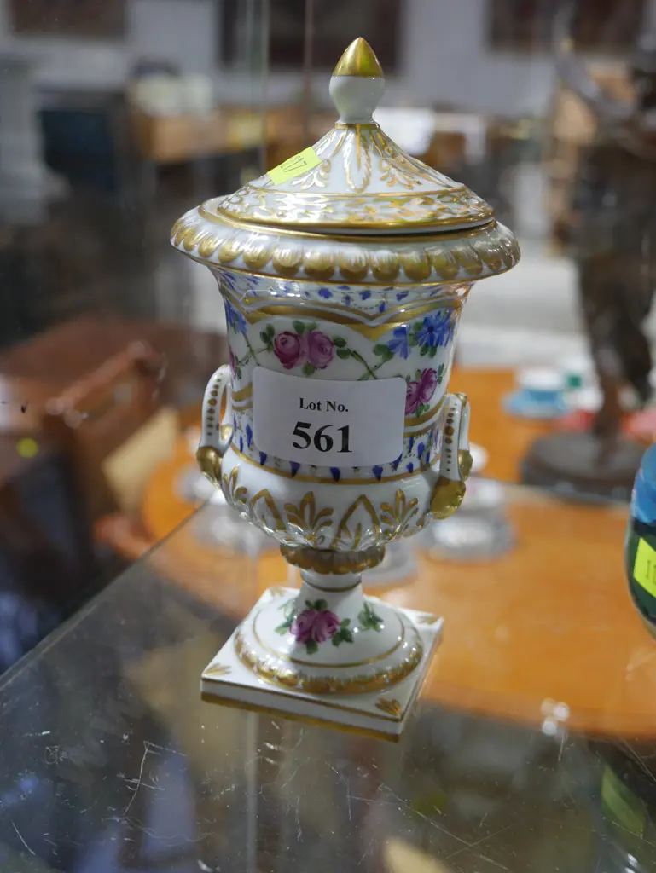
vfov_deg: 42.9
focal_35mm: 44
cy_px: 436
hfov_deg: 32.9
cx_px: 328
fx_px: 1111
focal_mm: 22
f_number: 4.7
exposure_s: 1/60
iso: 500
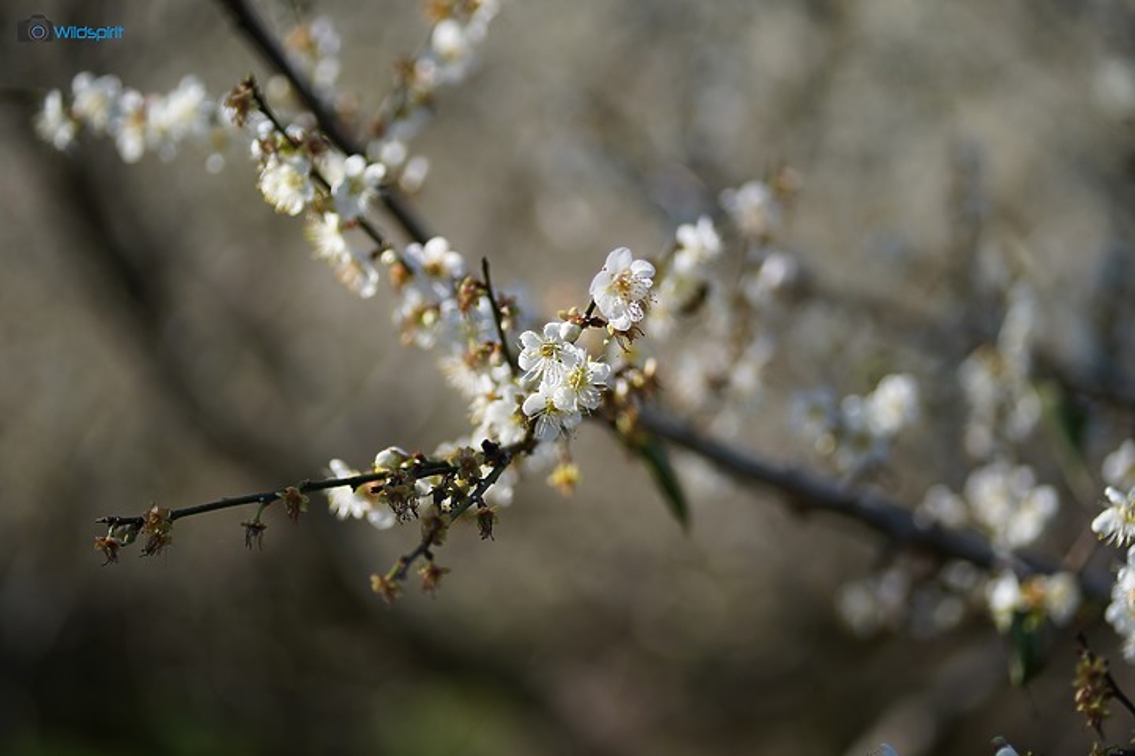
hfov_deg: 20.4
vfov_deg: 13.7
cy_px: 378
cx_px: 568
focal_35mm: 100
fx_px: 3153
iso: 100
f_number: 2.8
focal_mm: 100
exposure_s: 1/1250
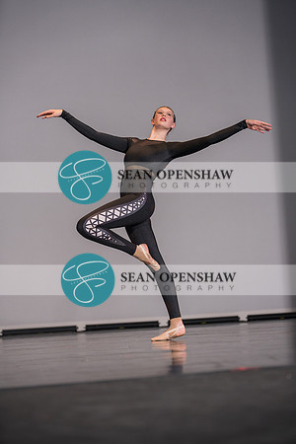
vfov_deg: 23.4
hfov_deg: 15.7
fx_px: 1073
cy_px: 222
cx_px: 148
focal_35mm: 87
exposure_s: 1/500
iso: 400
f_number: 3.2
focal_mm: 87
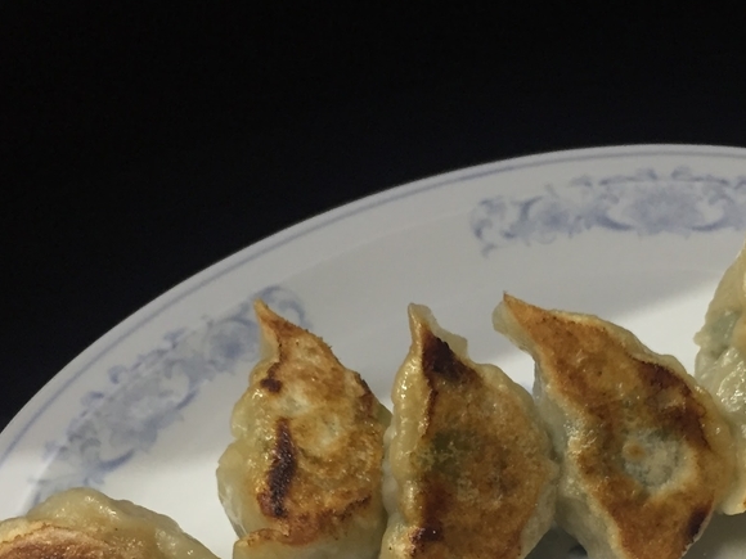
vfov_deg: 23.3
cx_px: 527
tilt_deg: -50.4
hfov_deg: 31.8
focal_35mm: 60
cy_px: 574
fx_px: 1293
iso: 160
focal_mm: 4.15
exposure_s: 1/33
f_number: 2.2
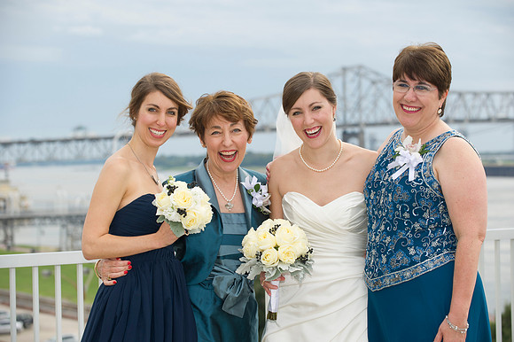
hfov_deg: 20.0
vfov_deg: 13.4
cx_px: 257
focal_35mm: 102
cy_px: 171
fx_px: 1455
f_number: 4.5
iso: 200
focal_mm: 102
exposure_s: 1/200
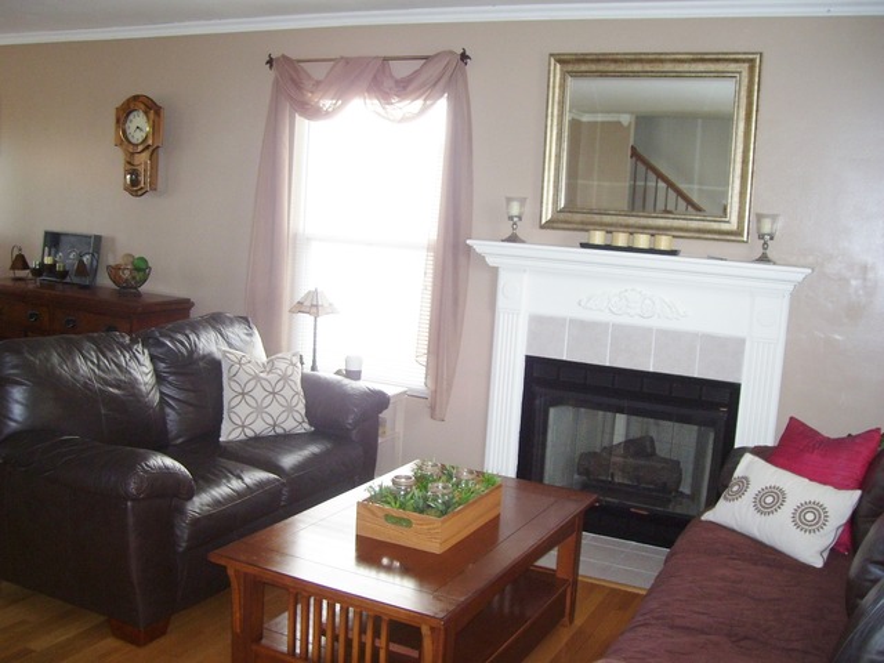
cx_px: 442
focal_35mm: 36
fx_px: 919
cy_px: 332
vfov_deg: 39.7
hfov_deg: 51.4
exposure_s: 1/60
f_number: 2.7
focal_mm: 6
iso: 125
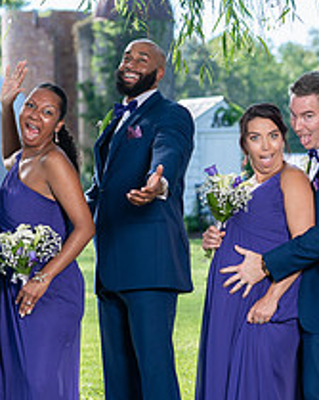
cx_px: -125
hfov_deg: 7.2
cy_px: 204
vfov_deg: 9.1
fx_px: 2516
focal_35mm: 213
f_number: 4
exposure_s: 1/250
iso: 100
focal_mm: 80
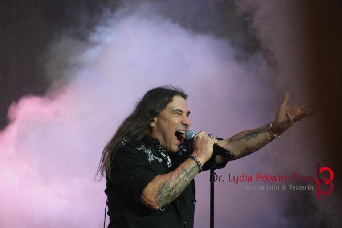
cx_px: 171
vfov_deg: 5.9
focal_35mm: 231
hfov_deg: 8.9
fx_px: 2194
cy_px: 114
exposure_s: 1/250
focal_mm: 154
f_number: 5.6
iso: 2000
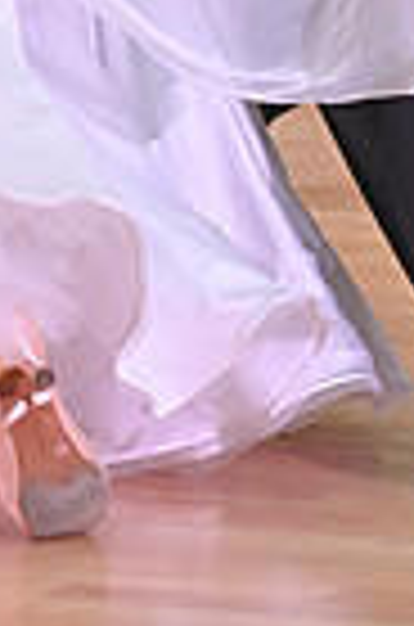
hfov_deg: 2.4
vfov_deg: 3.6
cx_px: 20
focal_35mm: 565
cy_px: -608
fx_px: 9794
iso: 3200
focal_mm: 135
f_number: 5.6
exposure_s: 1/400
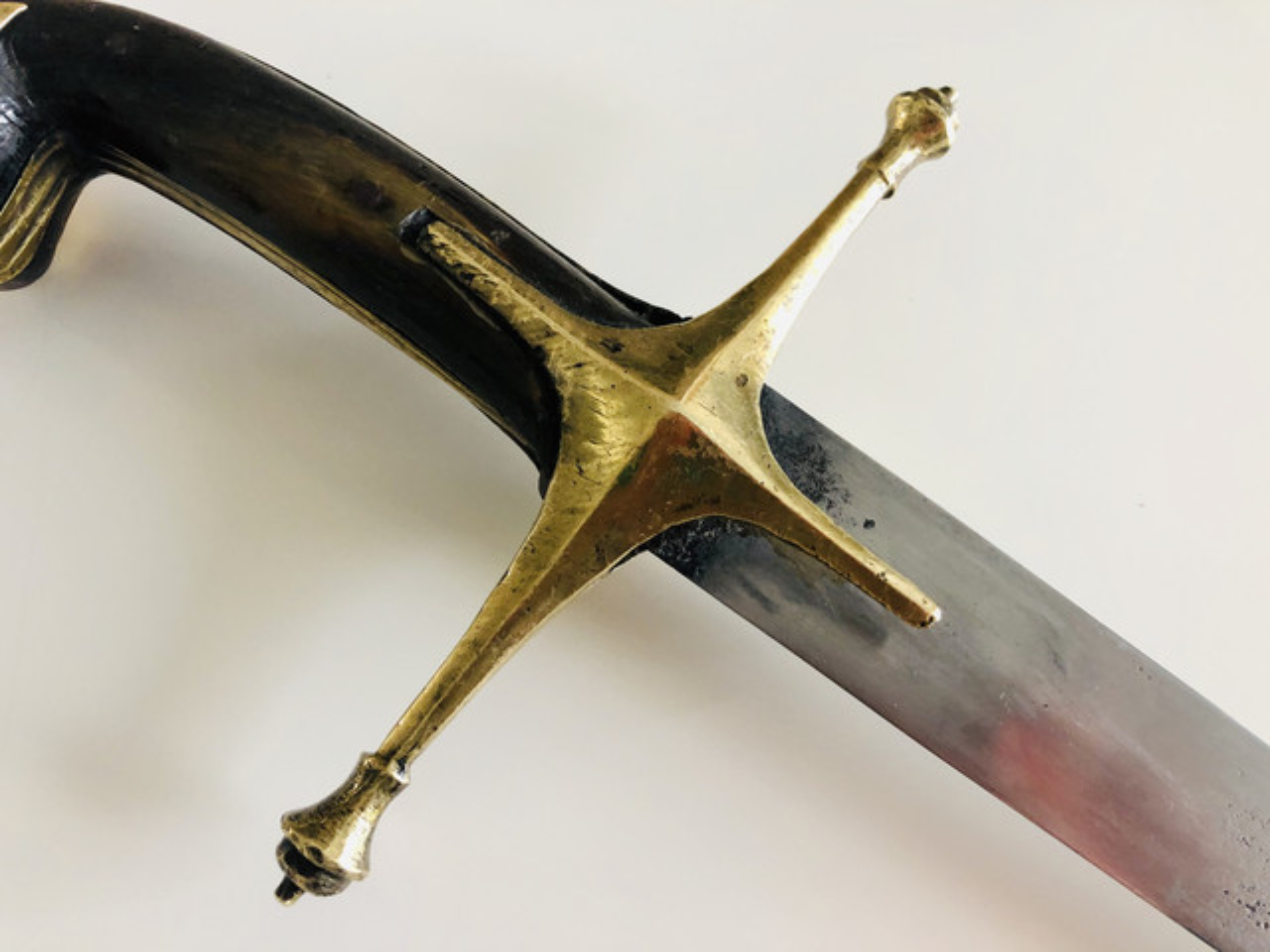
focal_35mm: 28
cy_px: 476
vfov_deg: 49.7
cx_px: 635
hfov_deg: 63.4
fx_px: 1027
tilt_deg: -63.1
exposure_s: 1/15
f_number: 1.8
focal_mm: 3.99
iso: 40
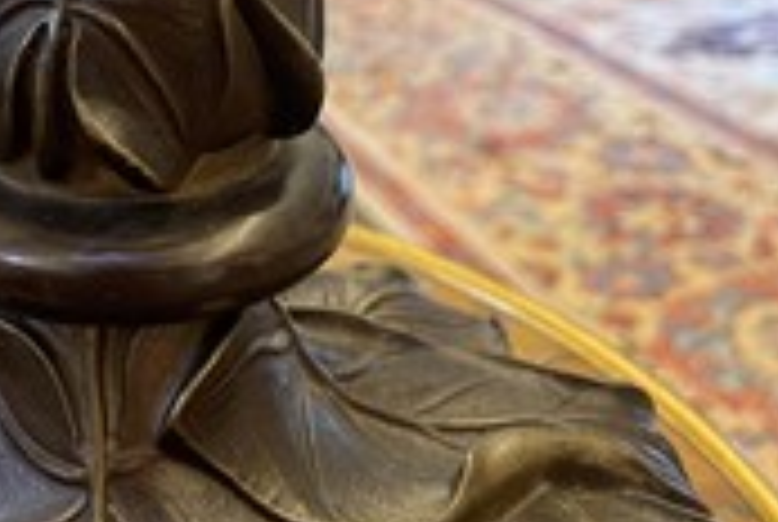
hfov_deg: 32.7
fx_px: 1299
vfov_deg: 19.8
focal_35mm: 60
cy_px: -252
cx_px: 193
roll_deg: +0.3
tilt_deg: -7.6
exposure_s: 1/50
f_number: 1.6
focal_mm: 5.1
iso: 160
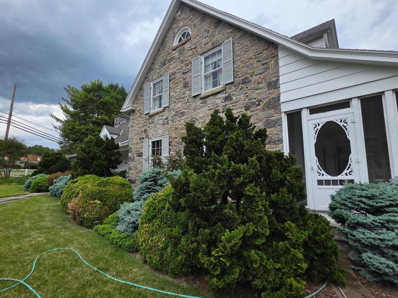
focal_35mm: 17
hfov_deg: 90.7
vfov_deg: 74.7
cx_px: 178
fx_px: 195
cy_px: 155
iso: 40
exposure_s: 1/1488
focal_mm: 2.2
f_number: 1.9
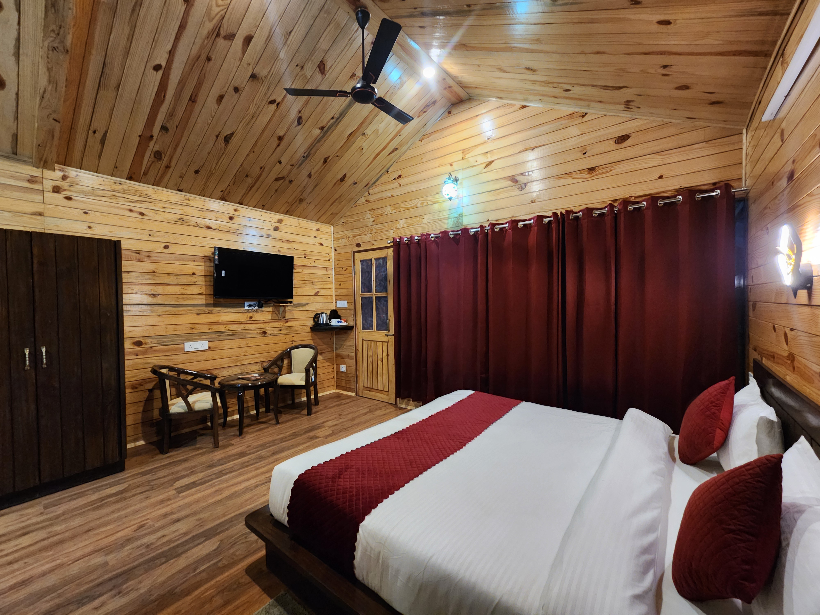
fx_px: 308
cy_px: 308
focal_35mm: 13
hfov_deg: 106.2
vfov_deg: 89.9
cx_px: 410
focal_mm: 2.2
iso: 800
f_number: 2.2
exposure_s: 1/25
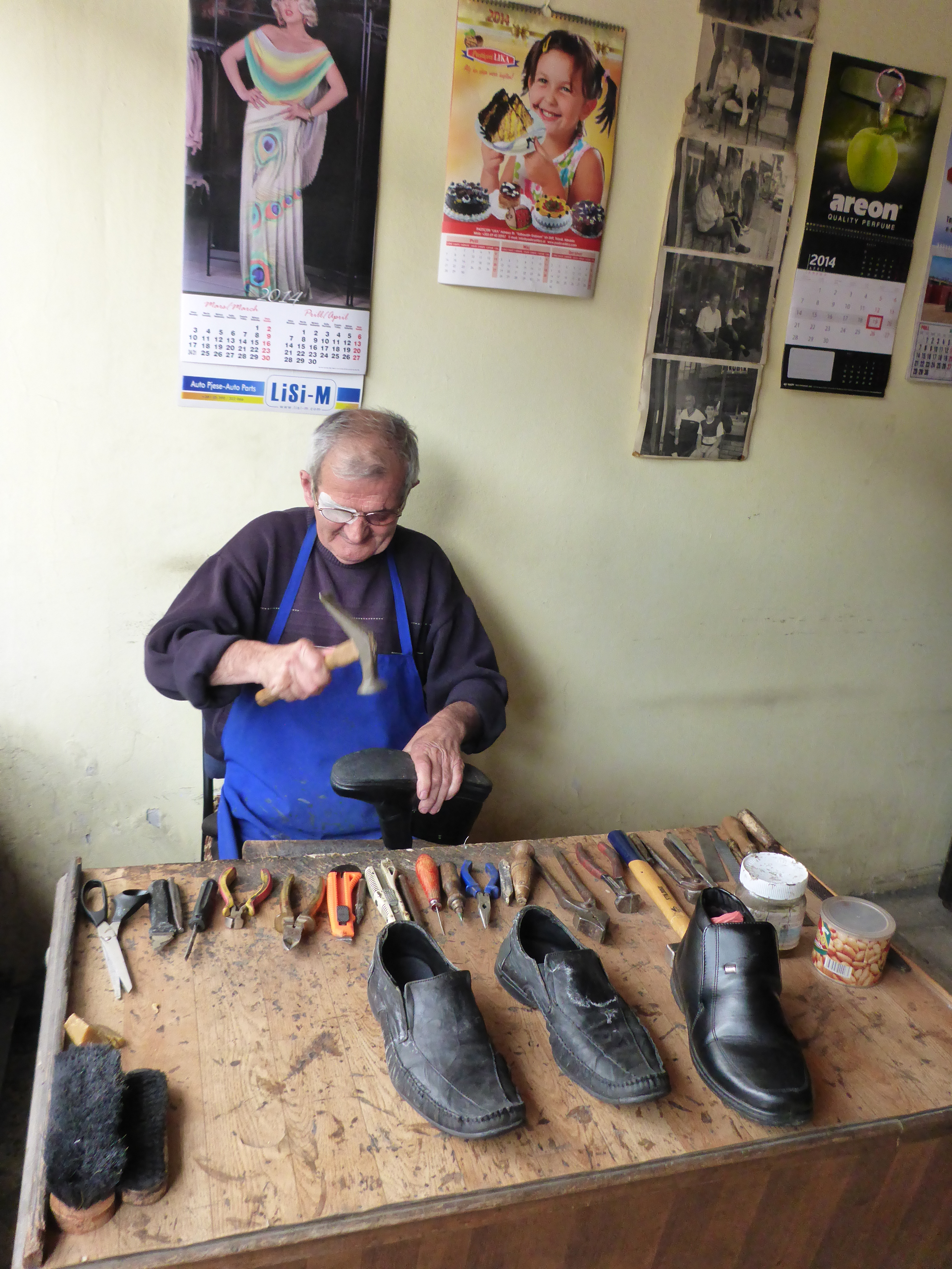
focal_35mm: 28
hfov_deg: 49.7
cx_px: 476
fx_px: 1027
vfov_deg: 63.4
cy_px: 634
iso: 640
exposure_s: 1/125
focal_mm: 4.9
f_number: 3.3
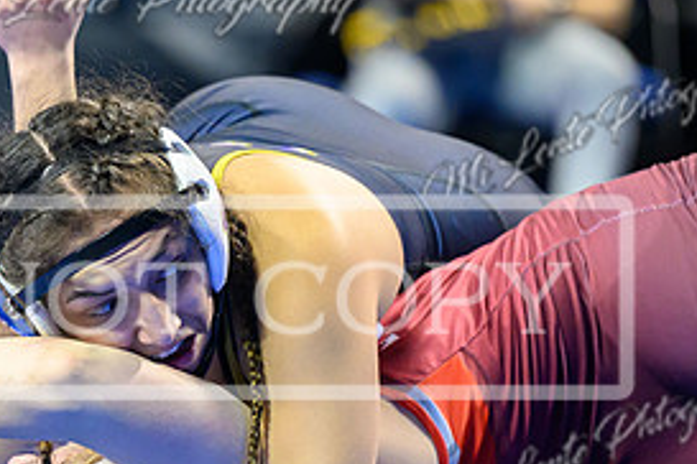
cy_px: 438
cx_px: 51
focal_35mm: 477
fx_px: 9235
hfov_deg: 4.3
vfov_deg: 2.9
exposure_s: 1/800
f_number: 2.8
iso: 3200
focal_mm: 175
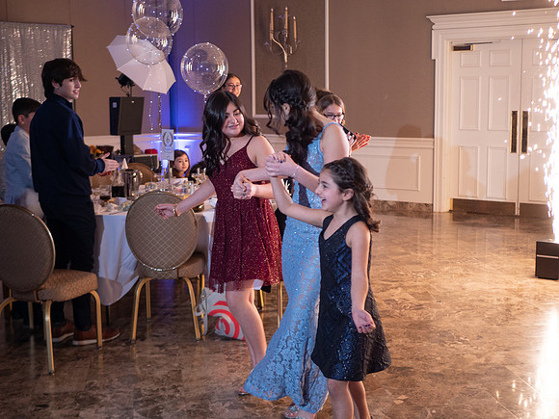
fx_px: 807
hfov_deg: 38.2
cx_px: 280
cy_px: 210
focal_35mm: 50
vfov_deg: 29.1
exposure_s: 1/250
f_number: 1.7
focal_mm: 25
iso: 500
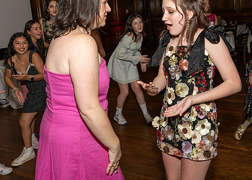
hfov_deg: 47.5
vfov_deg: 34.6
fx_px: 286
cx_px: 137
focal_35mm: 40
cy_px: 62
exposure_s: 1/250
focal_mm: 24
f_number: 8
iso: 500
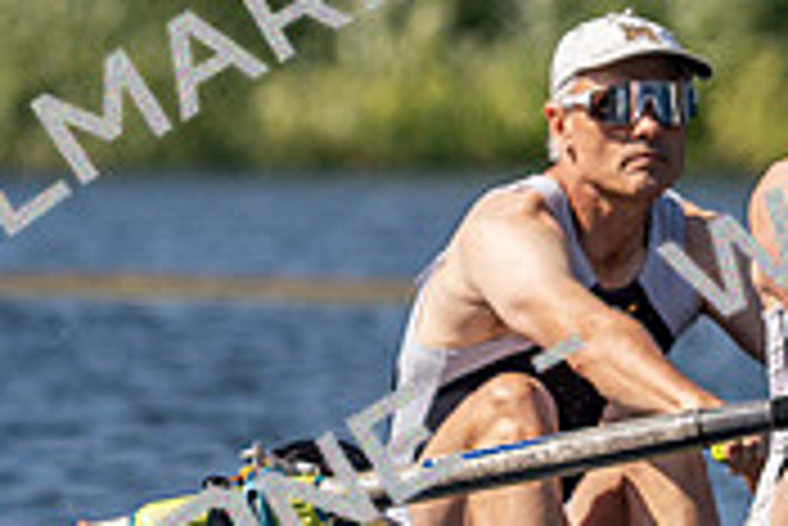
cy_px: 330
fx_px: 20592
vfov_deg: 1.5
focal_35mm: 940
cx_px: 1216
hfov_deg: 2.2
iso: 200
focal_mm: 284
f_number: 5.6
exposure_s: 1/2000
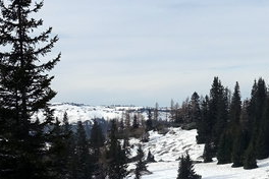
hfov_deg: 12.6
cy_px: 242
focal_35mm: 159
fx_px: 1188
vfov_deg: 8.5
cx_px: 322
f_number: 5.6
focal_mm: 14.9
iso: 125
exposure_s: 1/640
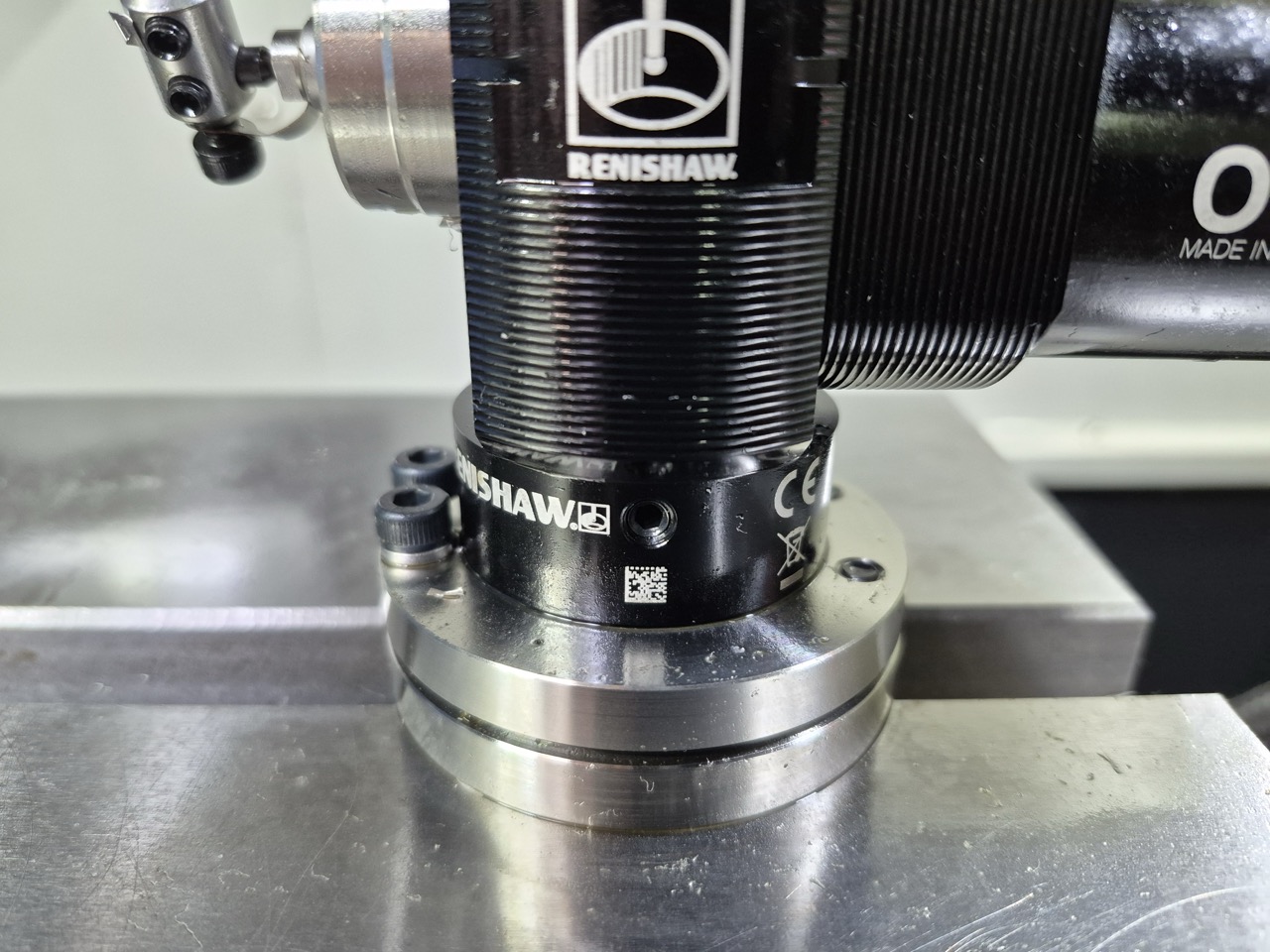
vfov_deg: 58.9
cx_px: 635
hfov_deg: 73.9
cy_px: 476
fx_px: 844
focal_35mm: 23
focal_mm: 5.4
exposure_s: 1/120
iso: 800
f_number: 1.8
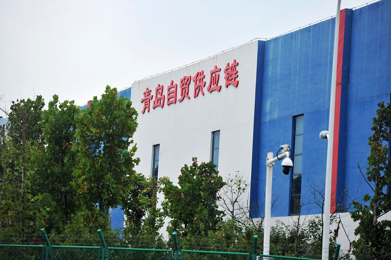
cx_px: 196
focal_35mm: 135
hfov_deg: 15.2
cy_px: 130
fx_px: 1465
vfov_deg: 10.1
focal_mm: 135
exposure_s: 1/1600
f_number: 3.2
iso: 200
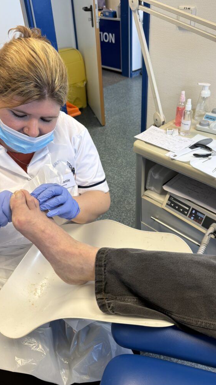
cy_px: 192
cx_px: 123
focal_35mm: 27
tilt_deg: -37.0
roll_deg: +1.6
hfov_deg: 42.8
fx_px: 275
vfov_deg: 69.9
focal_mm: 6.76
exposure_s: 1/100
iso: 80
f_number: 1.78
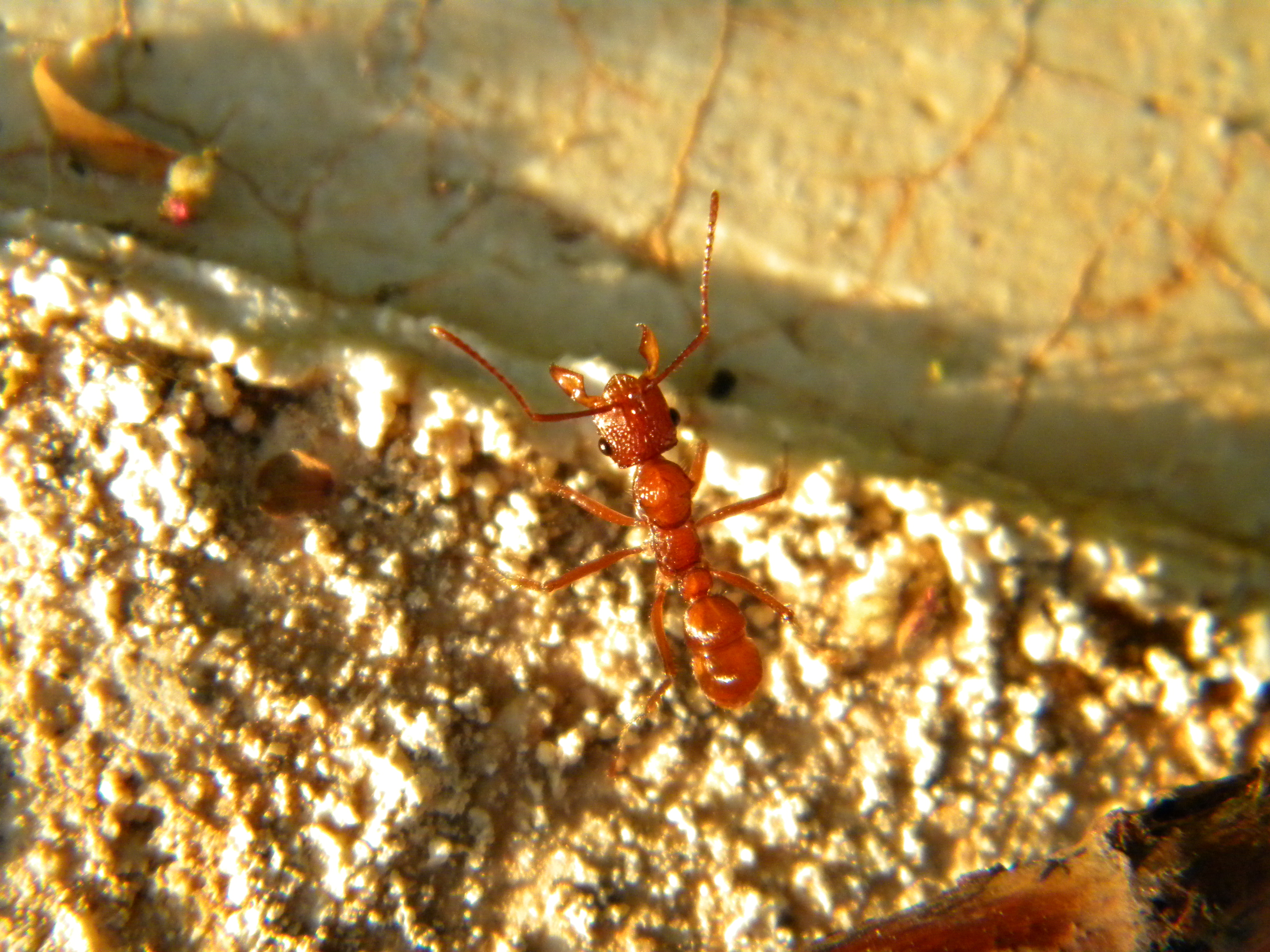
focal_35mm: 83
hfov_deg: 23.6
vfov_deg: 17.8
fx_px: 3045
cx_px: 635
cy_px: 476
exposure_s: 1/518
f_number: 4.5
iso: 400
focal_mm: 15.1
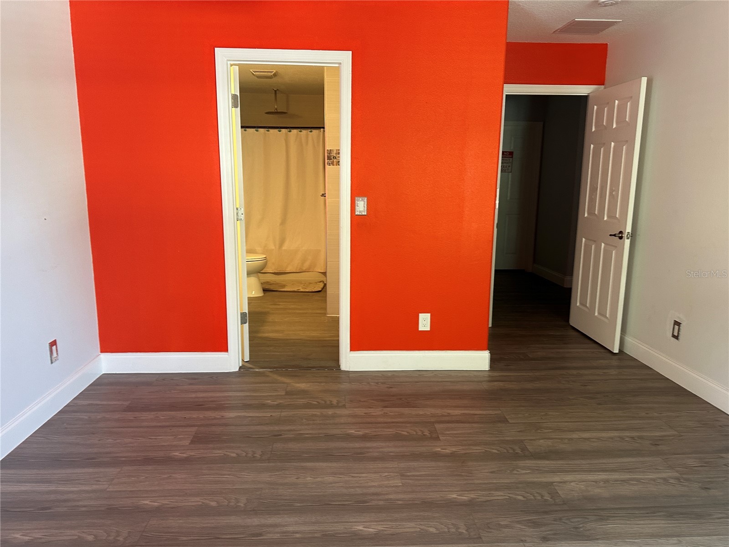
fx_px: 505
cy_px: 274
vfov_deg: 56.8
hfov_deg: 71.6
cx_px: 364
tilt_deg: -8.5
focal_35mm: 24
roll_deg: -1.1
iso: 250
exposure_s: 1/60
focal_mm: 6.86
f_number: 1.78
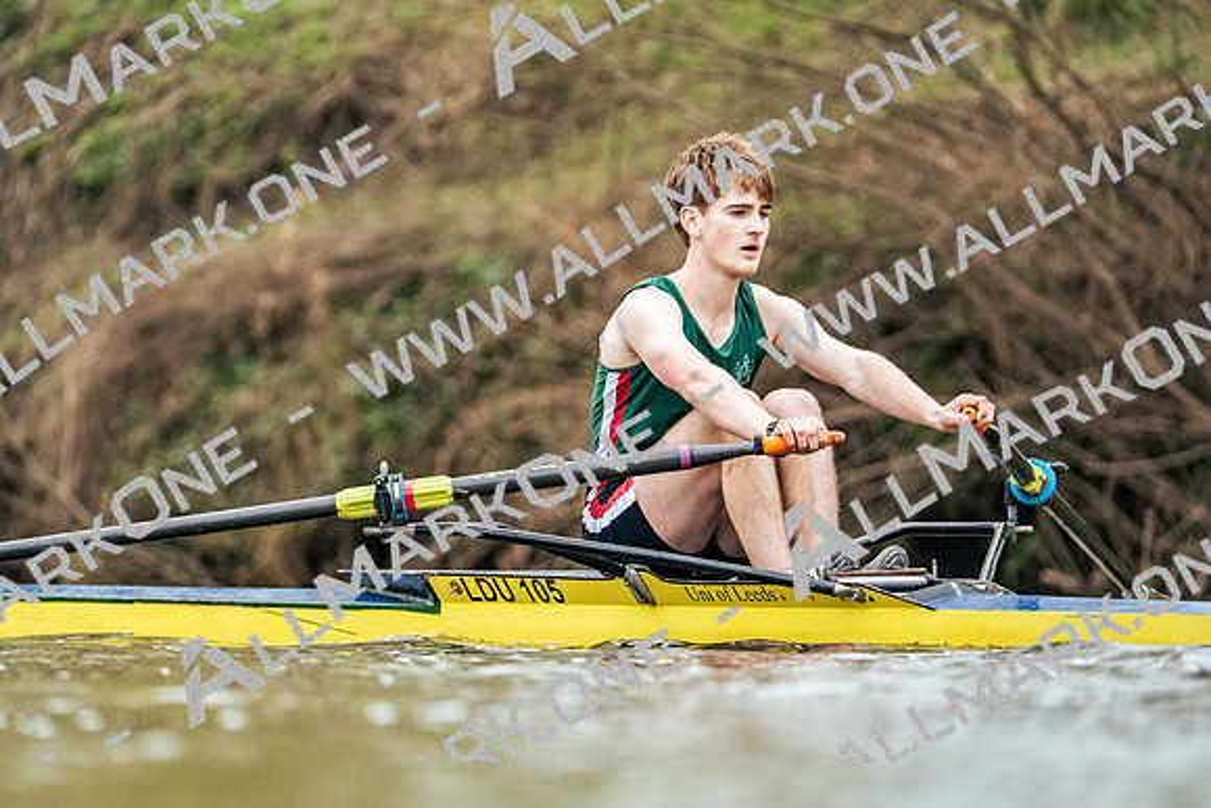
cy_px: 404
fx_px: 14467
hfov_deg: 4.8
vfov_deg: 3.2
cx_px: 606
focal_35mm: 430
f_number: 6.3
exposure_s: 1/1600
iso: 5000
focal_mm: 430
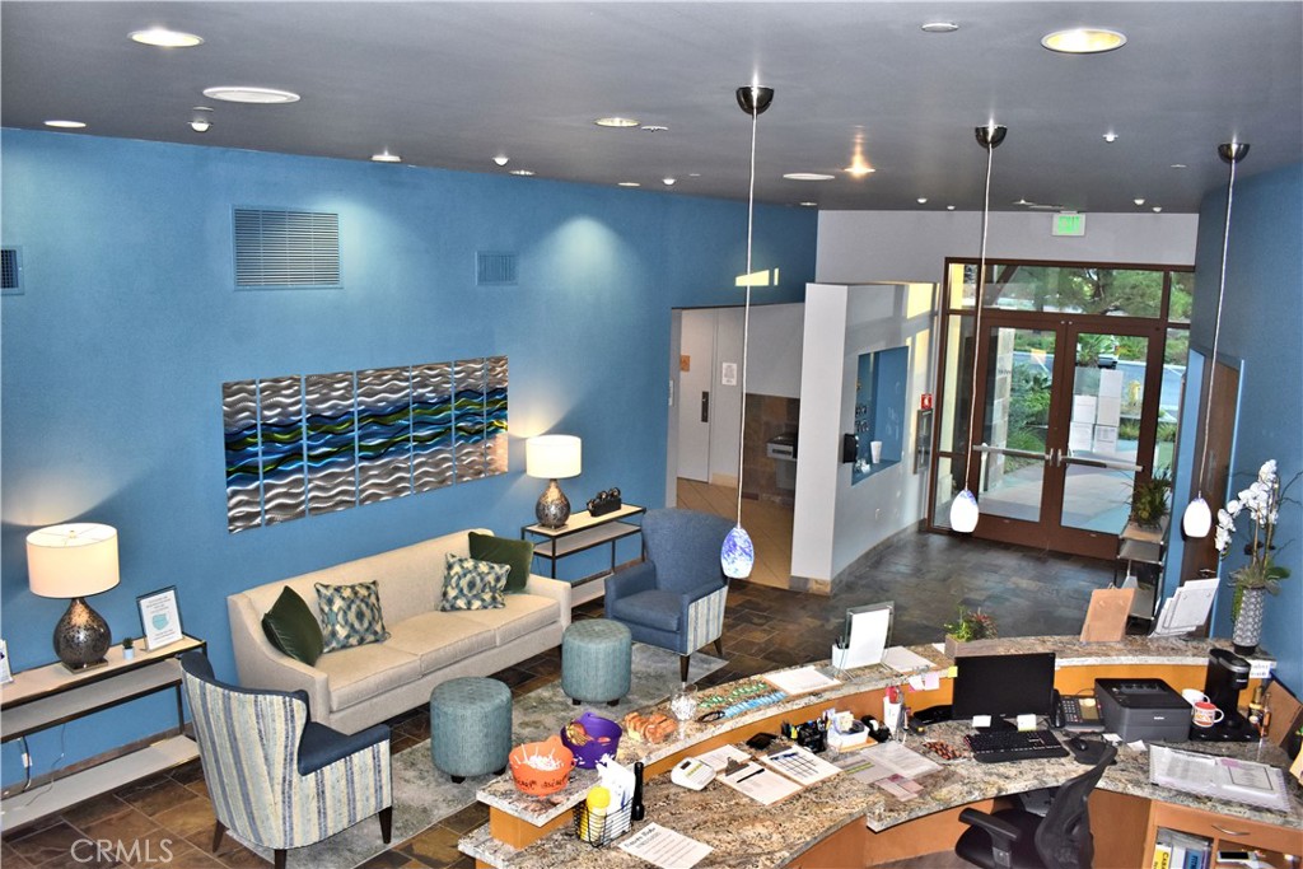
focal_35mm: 27
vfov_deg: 47.9
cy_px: 434
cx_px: 652
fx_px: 977
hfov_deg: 67.4
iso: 800
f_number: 3.5
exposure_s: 1/160
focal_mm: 18
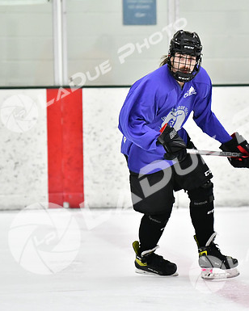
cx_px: 188
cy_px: 156
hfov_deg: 5.6
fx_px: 2542
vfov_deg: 7.0
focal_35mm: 276
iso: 6400
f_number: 2.8
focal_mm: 130
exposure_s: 1/1600
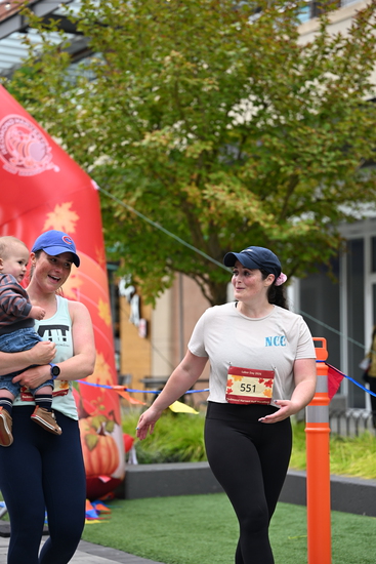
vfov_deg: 23.6
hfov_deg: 15.9
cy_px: 282
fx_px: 1346
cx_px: 188
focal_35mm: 86
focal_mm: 86
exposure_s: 1/1600
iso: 640
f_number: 2.8
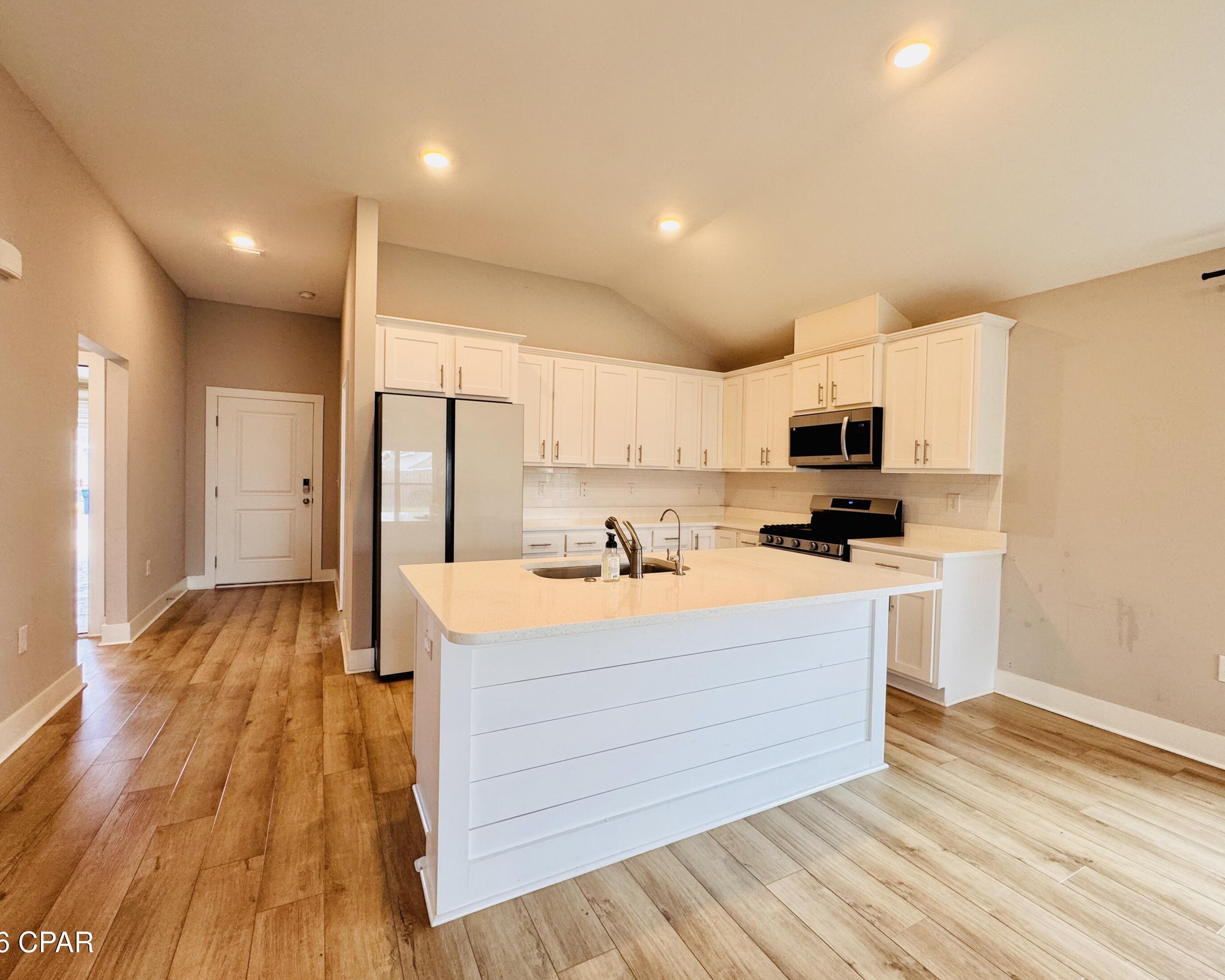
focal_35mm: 15
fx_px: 544
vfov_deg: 84.0
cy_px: 484
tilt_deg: -1.1
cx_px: 596
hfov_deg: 96.8
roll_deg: -1.3
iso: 160
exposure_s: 1/120
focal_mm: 2.22
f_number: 2.2
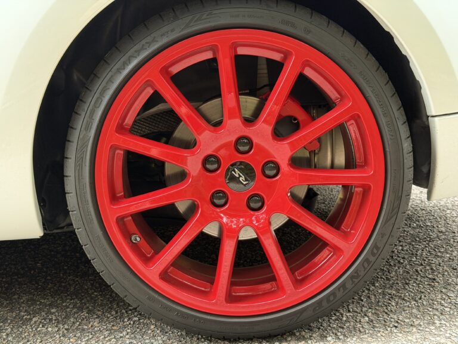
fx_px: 635
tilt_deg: -11.7
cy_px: 172
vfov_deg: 30.3
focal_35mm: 48
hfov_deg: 39.7
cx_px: 229
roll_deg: +4.8
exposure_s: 1/60
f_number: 1.78
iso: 250
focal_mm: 6.76
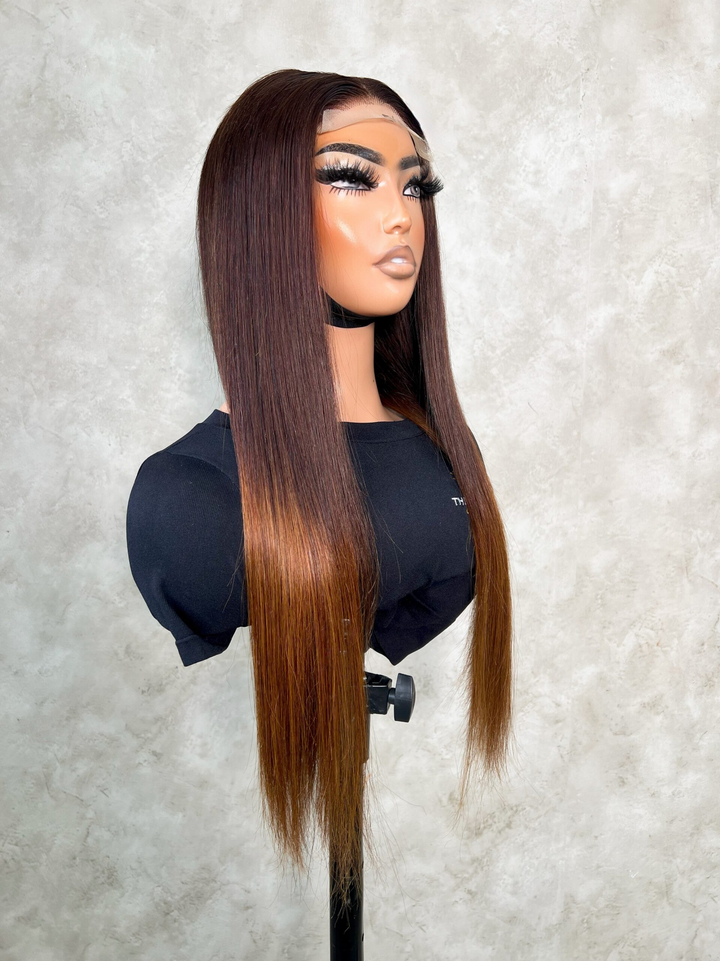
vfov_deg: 67.3
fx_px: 721
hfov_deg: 53.1
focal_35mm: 26
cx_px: 360
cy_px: 480
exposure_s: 1/188
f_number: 1.5
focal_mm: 5.7
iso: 40
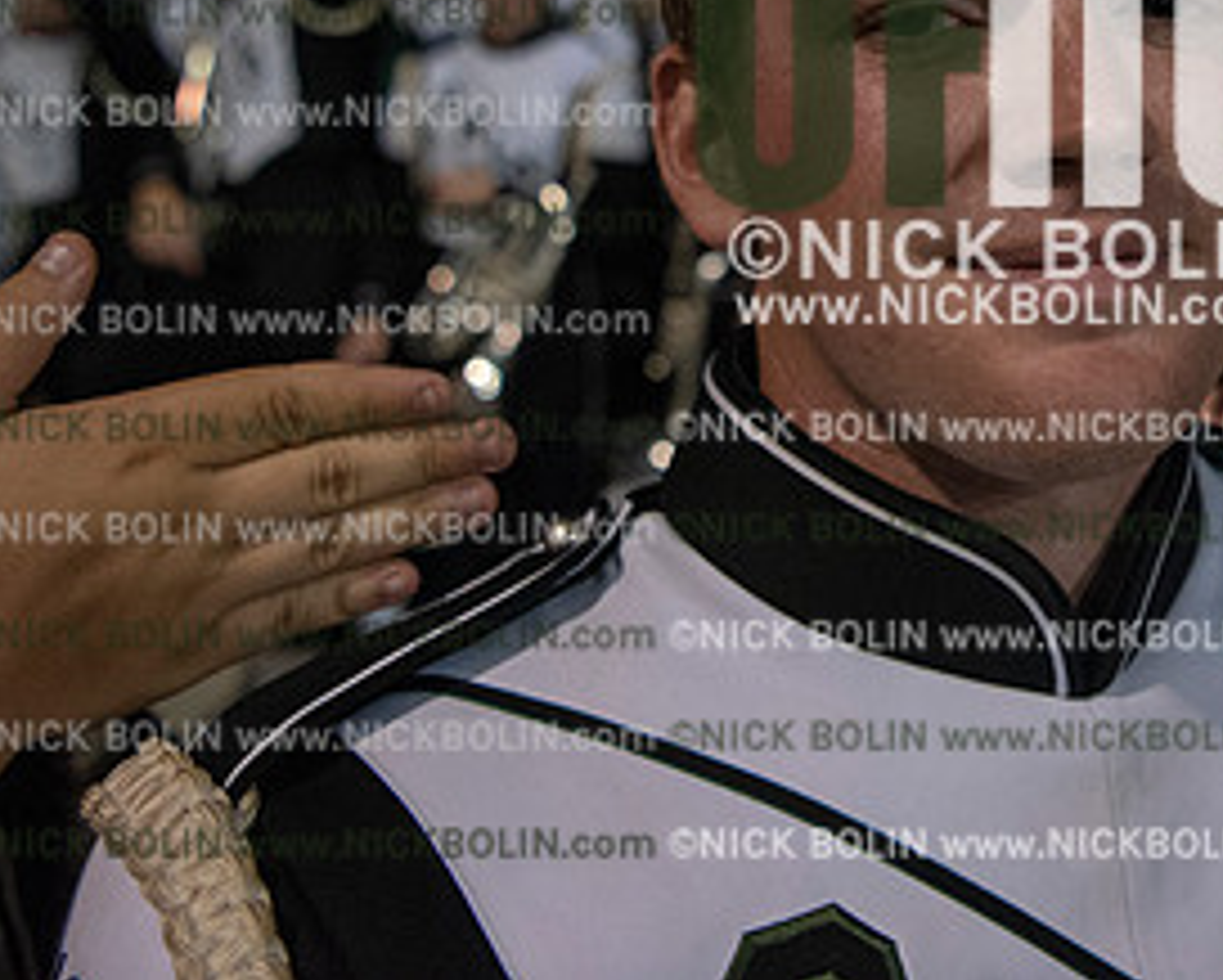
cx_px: 1012
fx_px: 1739
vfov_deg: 30.2
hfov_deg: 37.1
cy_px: 115
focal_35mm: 48
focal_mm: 24
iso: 3200
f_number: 3.2
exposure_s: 1/500
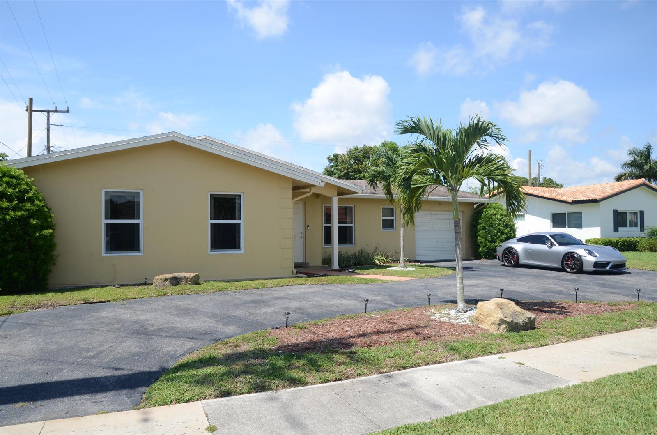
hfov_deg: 73.9
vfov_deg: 52.9
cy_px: 218
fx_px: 437
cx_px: 328
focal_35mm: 24
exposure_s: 1/320
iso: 200
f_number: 9
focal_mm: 16
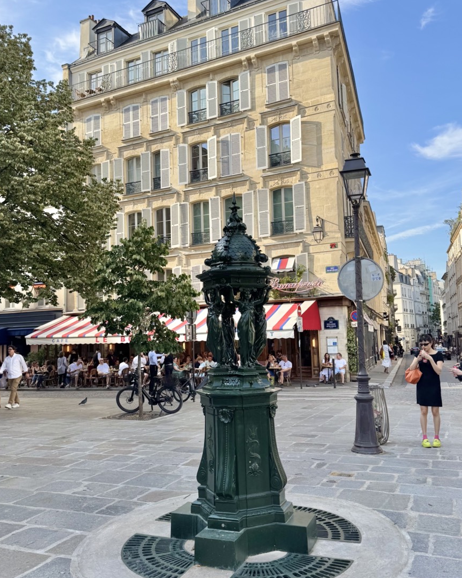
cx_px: 233
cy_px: 265
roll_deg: +2.6
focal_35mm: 26
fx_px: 444
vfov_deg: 65.9
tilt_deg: +6.1
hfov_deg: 54.9
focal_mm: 6.76
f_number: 1.78
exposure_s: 1/2174
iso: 80
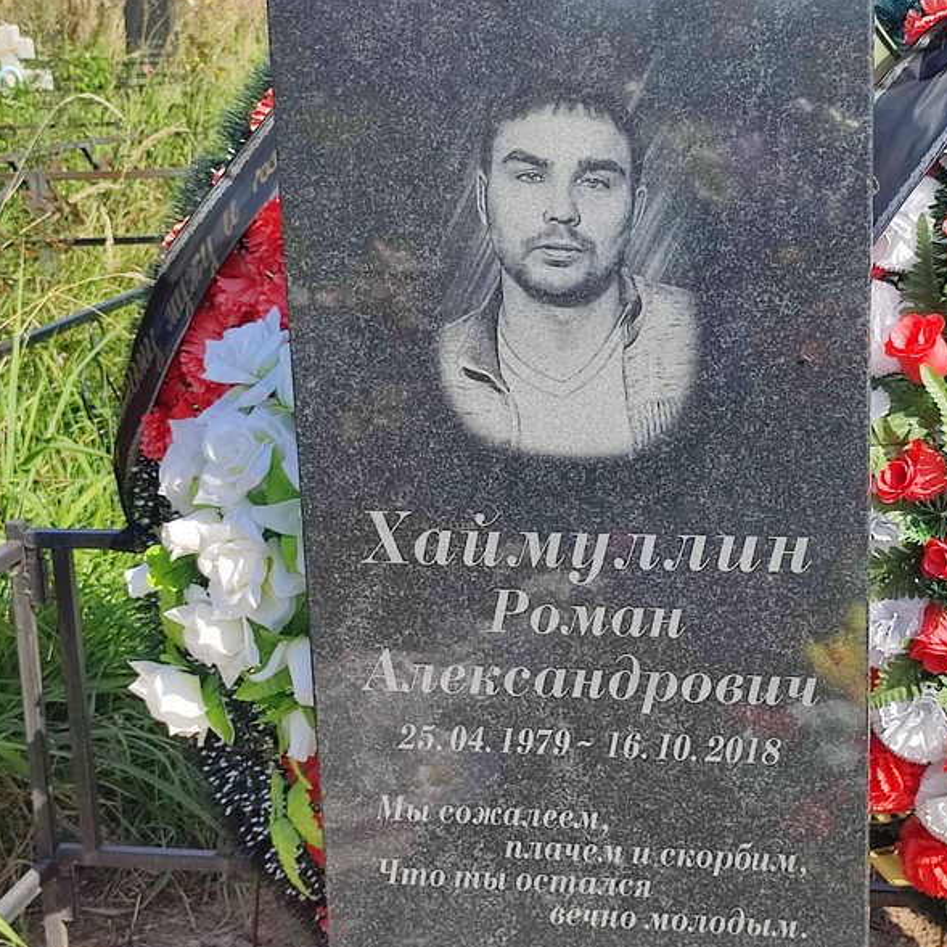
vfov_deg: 54.0
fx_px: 929
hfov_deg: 53.9
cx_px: 532
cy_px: 476
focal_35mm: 30
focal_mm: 6.04
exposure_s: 1/660
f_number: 1.9
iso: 50
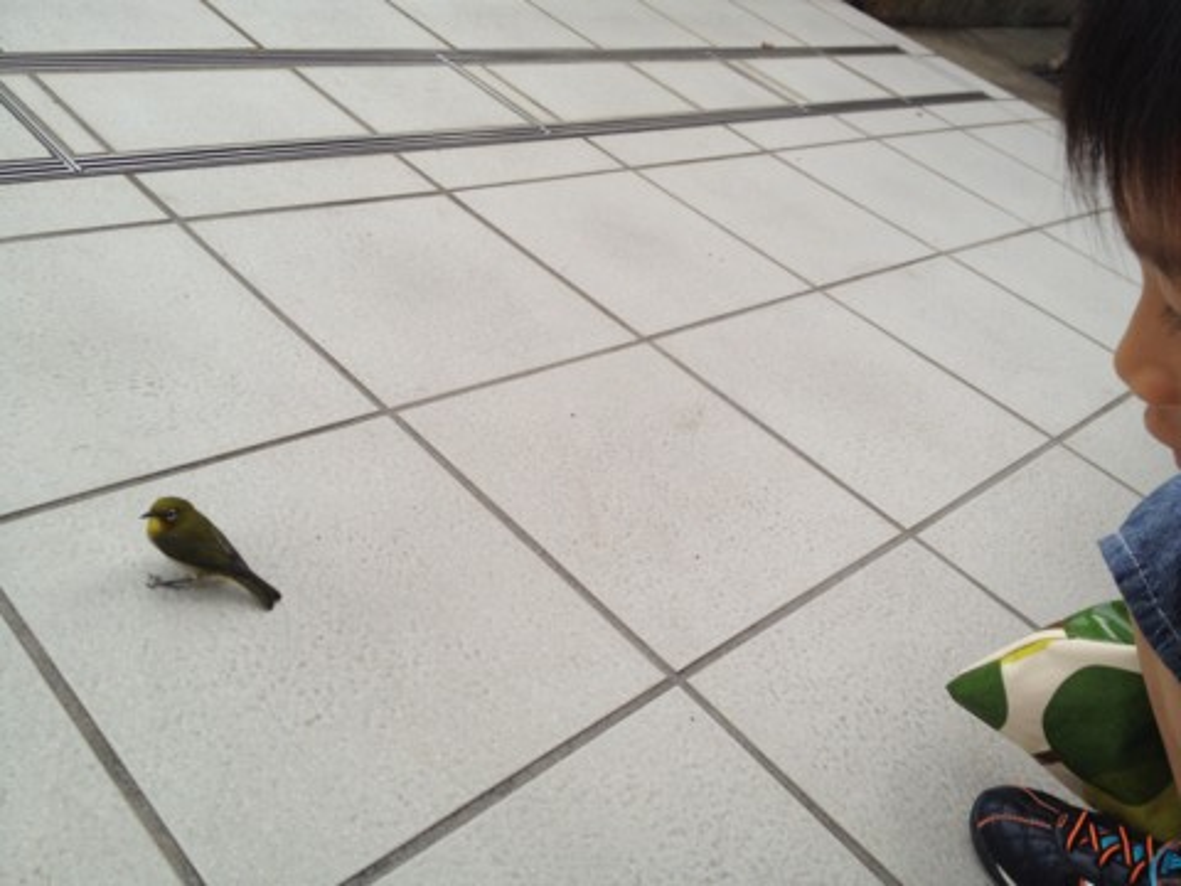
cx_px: 590
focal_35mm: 35
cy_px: 443
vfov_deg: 40.7
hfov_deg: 52.6
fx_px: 1194
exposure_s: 1/130
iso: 64
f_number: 2.4
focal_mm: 4.28
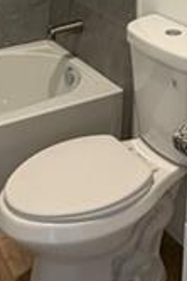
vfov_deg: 26.2
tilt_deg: -7.5
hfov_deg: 20.3
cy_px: -71
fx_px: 523
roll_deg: -1.8
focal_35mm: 67
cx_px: 110
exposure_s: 1/60
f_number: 2.2
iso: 200
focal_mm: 2.22
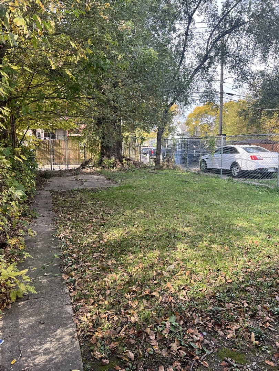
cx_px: 140
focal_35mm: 26
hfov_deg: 53.1
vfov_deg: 67.3
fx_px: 279
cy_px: 186
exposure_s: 1/471
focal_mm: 5.7
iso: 50
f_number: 1.5
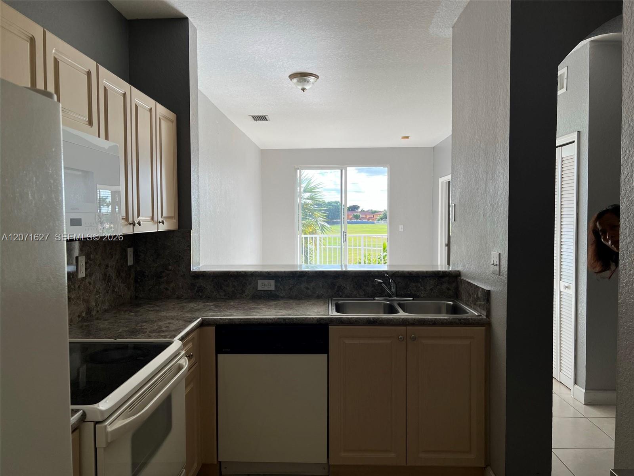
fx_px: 476
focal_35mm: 26
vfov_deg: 53.1
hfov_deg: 67.3
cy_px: 238
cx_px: 317
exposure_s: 1/646
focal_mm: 5.7
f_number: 1.5
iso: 50
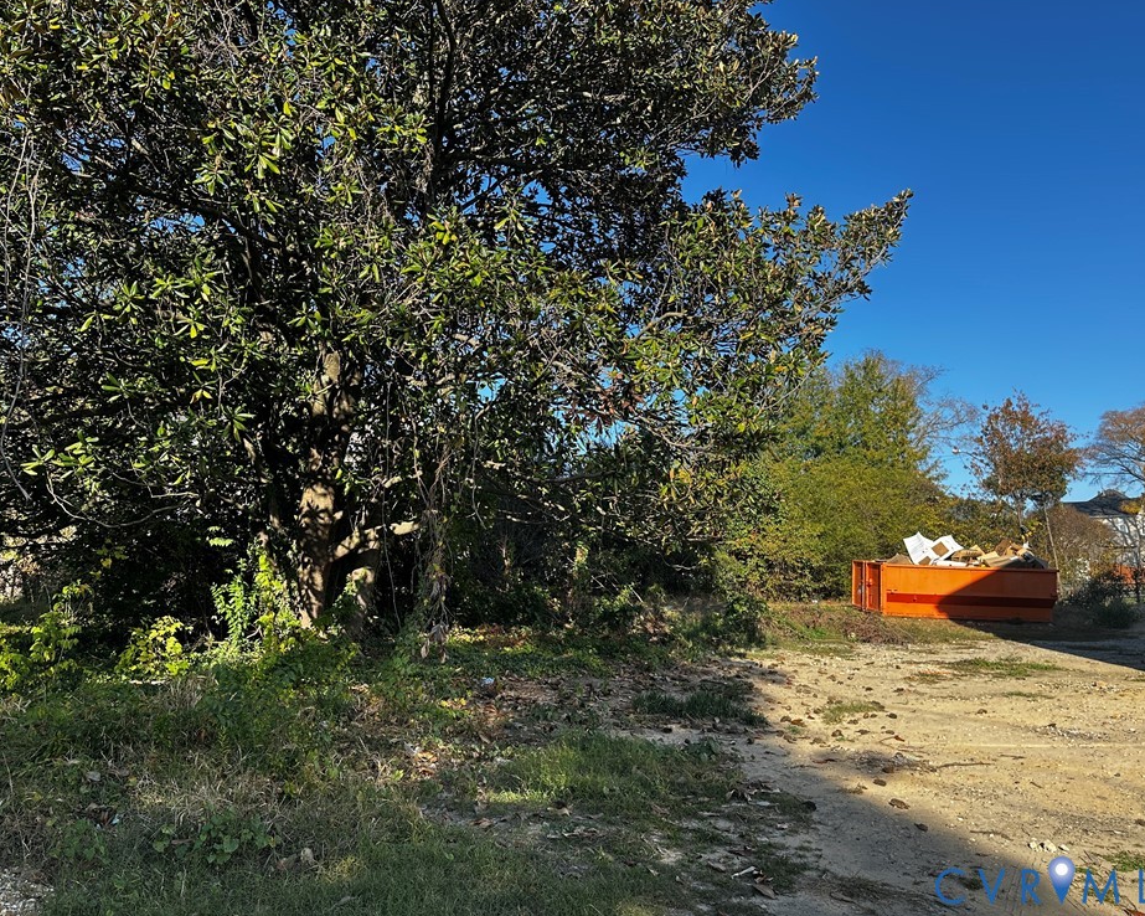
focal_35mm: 26
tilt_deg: +8.4
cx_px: 553
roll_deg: -1.9
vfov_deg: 54.9
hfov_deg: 66.0
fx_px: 881
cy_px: 443
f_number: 1.78
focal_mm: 6.86
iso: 80
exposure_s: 1/1374
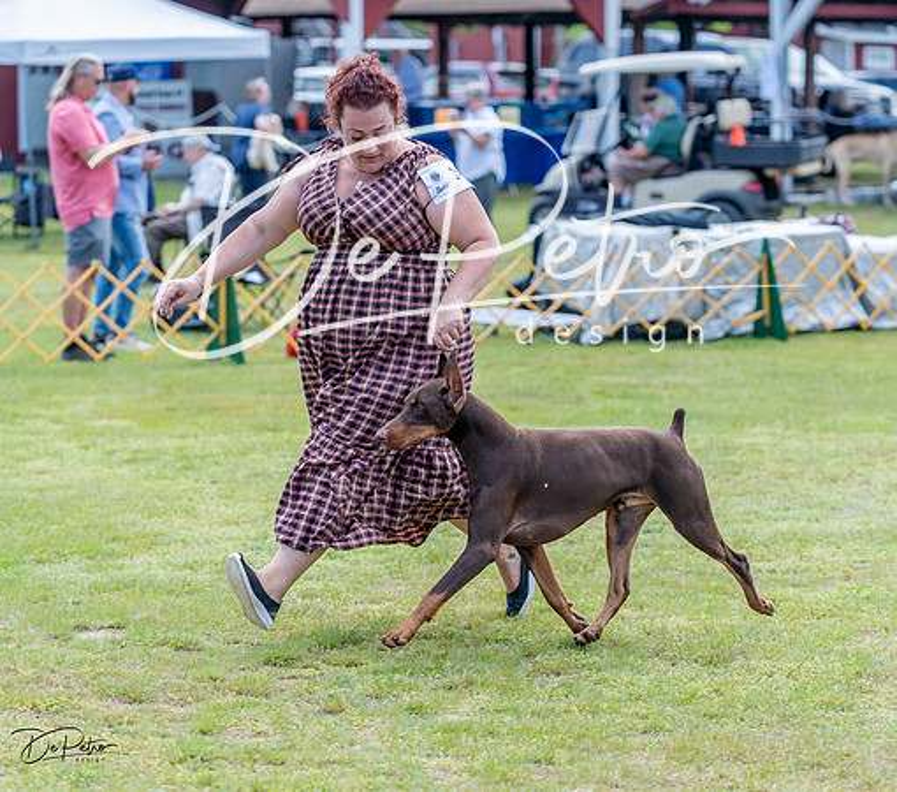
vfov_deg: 12.8
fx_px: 3518
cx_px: 540
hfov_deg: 14.5
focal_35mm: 127
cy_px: 386
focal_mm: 100
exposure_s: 1/500
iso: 100
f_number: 3.2
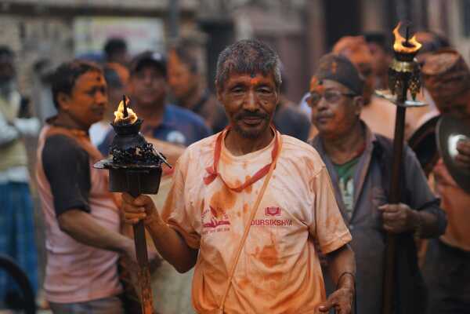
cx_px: 235
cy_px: 157
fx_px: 1110
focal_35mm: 85
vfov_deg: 16.1
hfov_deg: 23.9
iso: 320
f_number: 1.8
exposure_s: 1/1000
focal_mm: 85
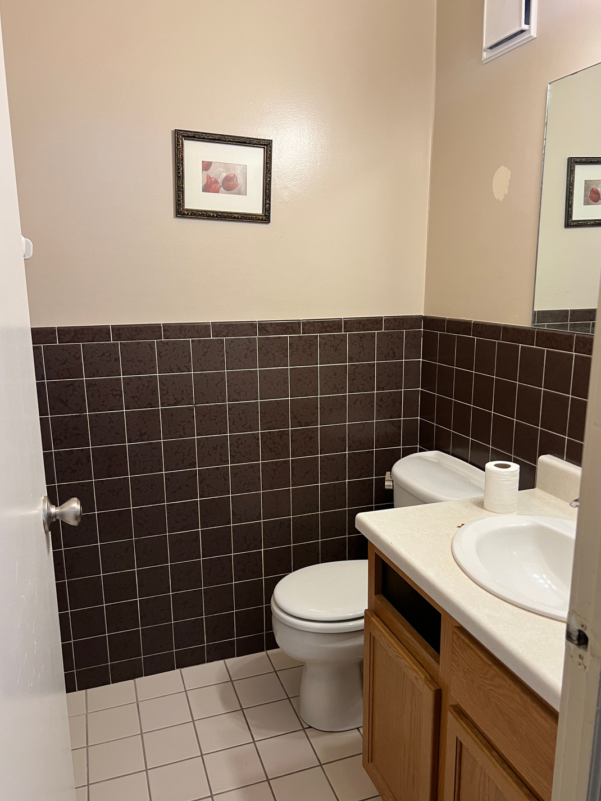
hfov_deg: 49.7
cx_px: 313
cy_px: 415
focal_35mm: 28
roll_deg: +0.7
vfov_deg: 63.4
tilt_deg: -13.9
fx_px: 648
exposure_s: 1/60
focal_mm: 5.7
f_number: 1.5
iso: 125
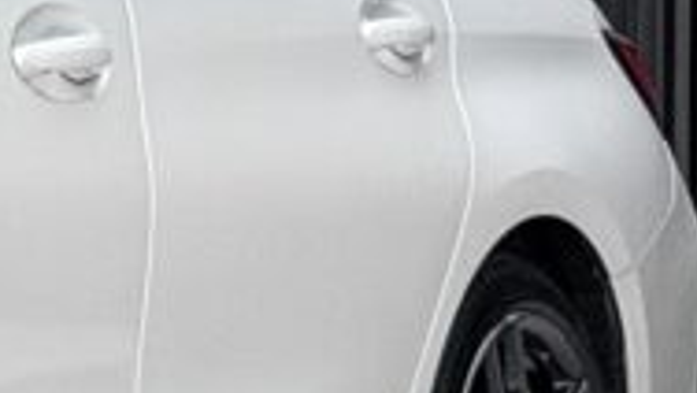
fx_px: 5474
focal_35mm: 296
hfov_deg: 6.8
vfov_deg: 4.1
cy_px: 200
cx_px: -1081
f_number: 1.8
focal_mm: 6.76
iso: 64
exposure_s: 1/1400
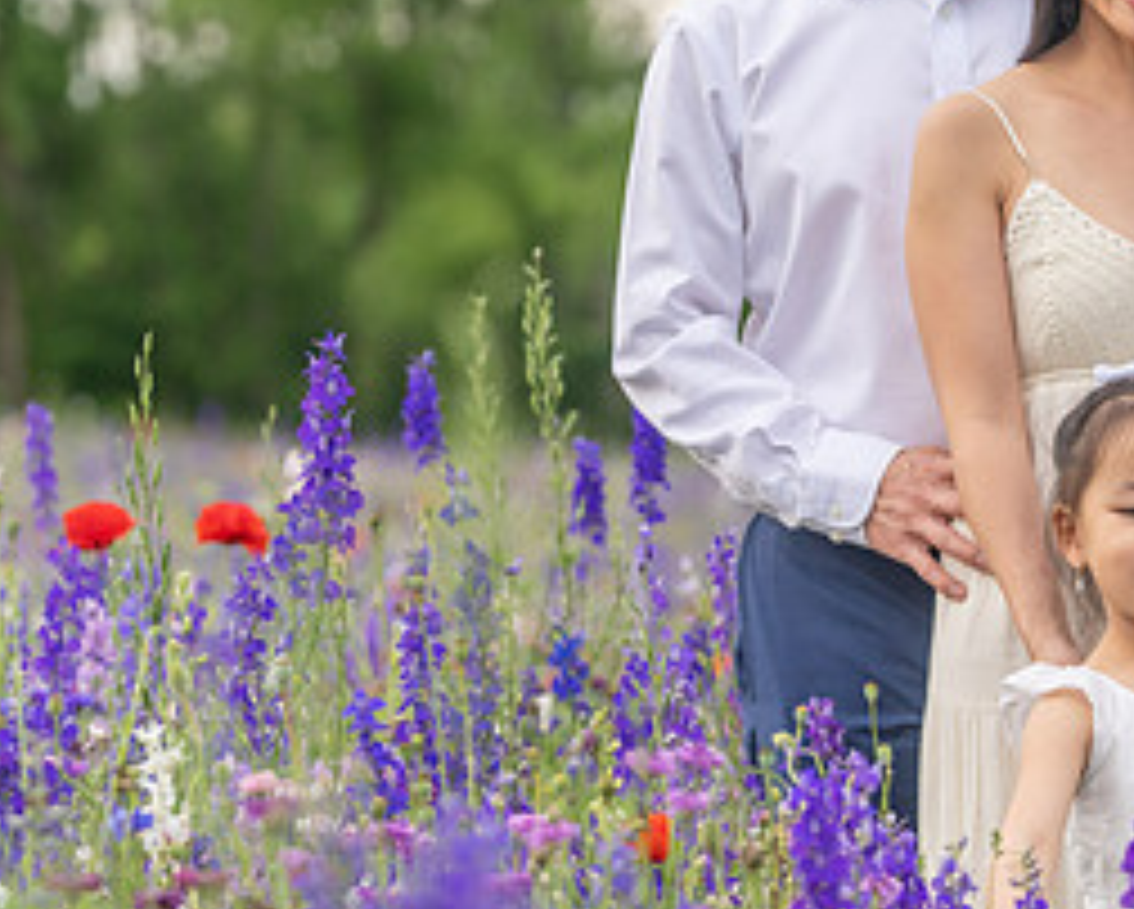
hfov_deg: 8.8
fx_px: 7322
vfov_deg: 7.1
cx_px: 1076
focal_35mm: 218
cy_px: 304
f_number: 3.2
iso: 400
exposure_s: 1/1000
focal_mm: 99
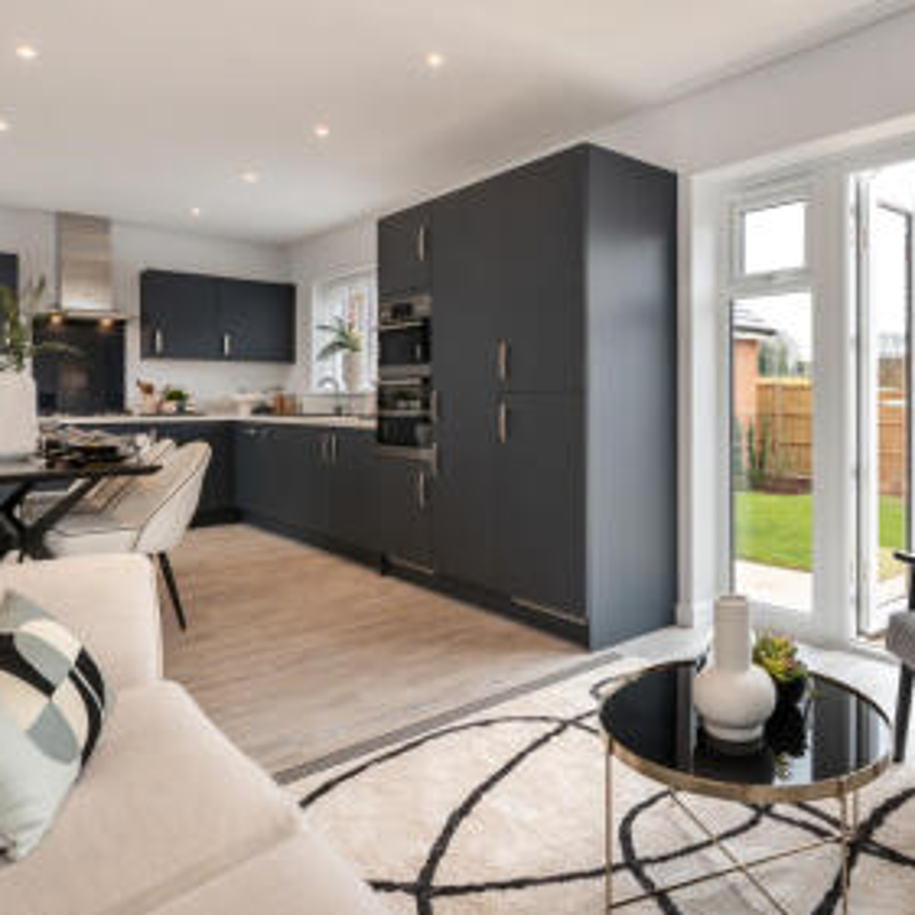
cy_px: 412
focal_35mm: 23
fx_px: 688
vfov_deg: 67.1
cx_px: 635
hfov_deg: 64.9
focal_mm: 16
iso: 160
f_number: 7.1
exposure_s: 1/30
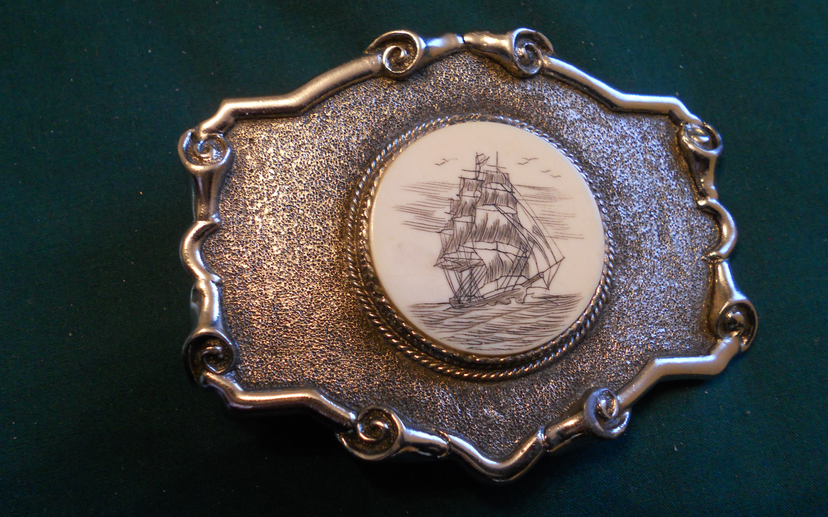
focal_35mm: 34
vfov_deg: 37.2
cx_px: 415
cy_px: 228
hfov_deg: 56.7
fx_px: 767
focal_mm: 5.8
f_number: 3.5
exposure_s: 1/30
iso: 250
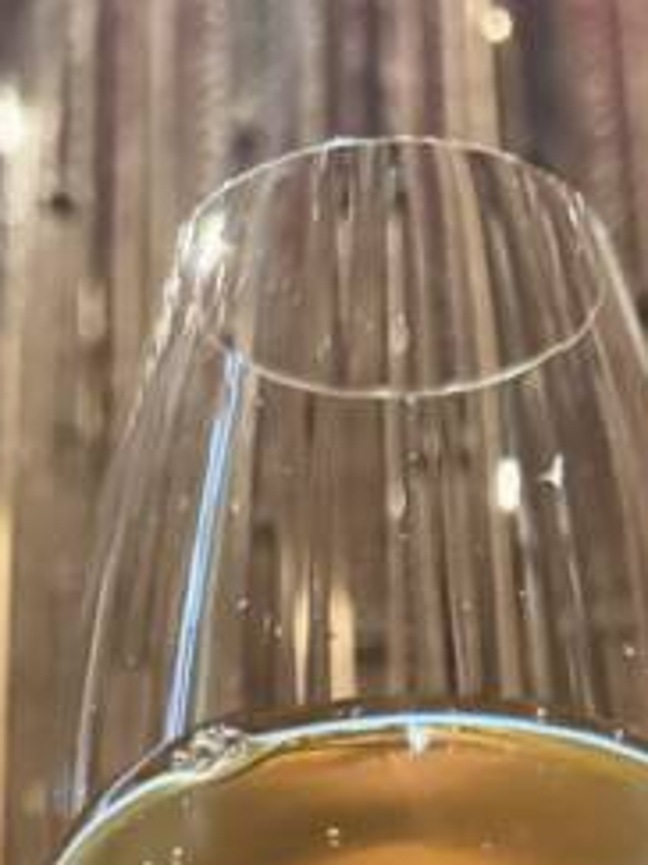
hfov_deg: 16.6
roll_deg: +1.9
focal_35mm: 89
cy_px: 1424
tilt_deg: +20.2
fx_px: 2223
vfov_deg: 18.5
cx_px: 372
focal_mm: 6.76
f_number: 1.78
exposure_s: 1/40
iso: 1000
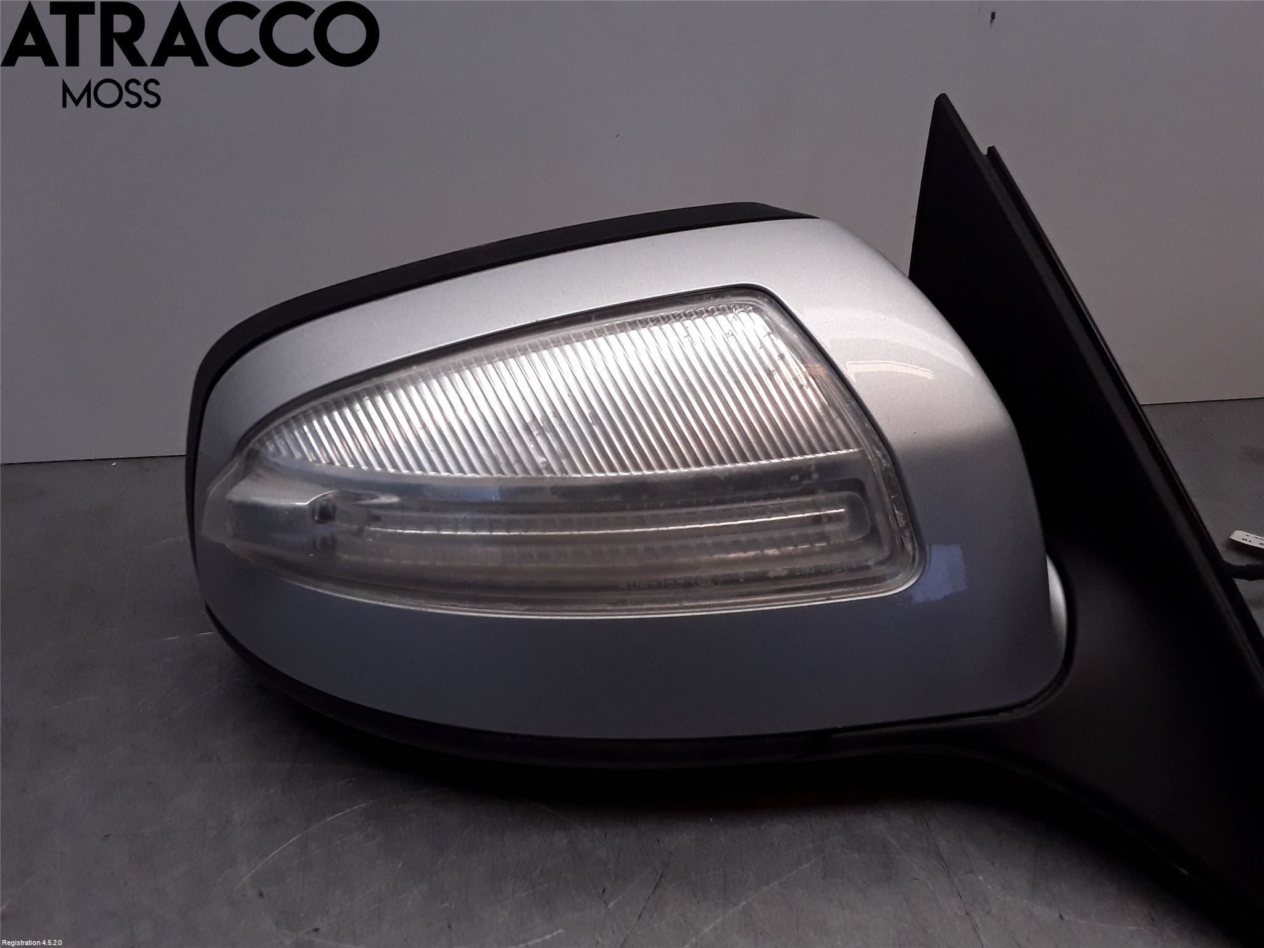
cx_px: 632
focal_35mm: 28
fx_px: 1022
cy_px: 474
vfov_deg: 49.7
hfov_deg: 63.4
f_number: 1.9
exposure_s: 1/427
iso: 100
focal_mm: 2.91
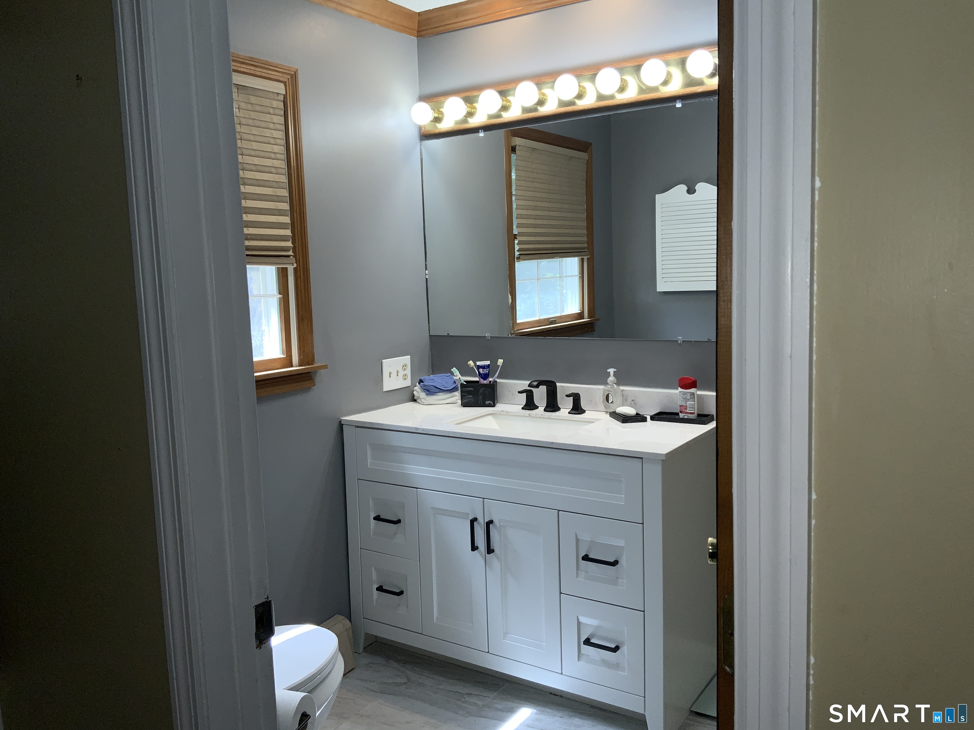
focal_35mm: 29
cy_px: 365
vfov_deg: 48.2
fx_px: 816
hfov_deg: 61.7
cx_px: 487
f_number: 1.8
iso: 16
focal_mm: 3
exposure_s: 1/123
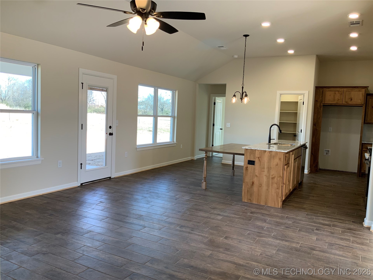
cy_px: 140
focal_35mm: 29
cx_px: 186
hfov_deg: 61.7
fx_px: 312
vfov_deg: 48.2
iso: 40
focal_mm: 3
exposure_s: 1/120
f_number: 1.8
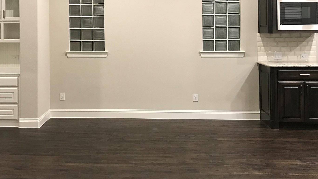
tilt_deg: +1.1
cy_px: 28
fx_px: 388
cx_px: 122
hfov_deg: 44.3
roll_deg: +1.2
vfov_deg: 25.4
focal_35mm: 46
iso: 64
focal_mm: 3.99
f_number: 1.8
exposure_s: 1/15
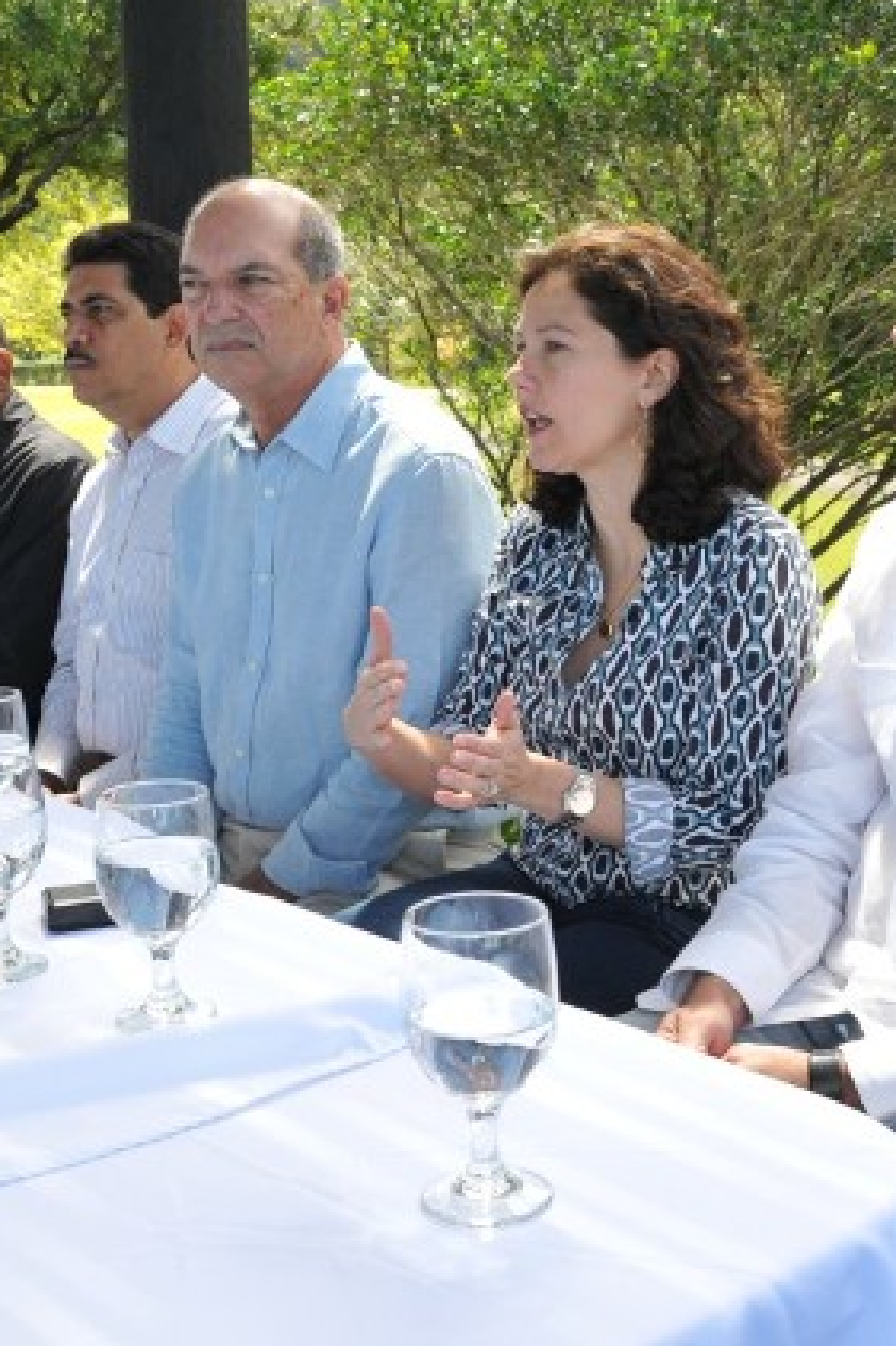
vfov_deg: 39.6
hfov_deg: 26.8
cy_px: 671
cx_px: 606
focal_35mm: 50
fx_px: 1868
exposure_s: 1/250
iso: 500
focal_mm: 22
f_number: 8
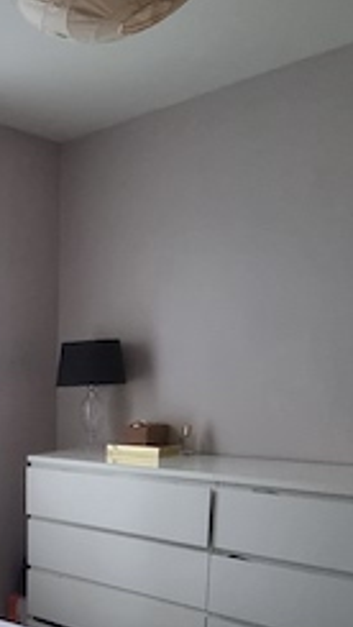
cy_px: 484
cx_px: -92
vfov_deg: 51.3
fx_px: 615
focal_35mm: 37
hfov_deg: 27.4
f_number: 2.2
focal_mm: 2.2
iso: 500
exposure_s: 1/33
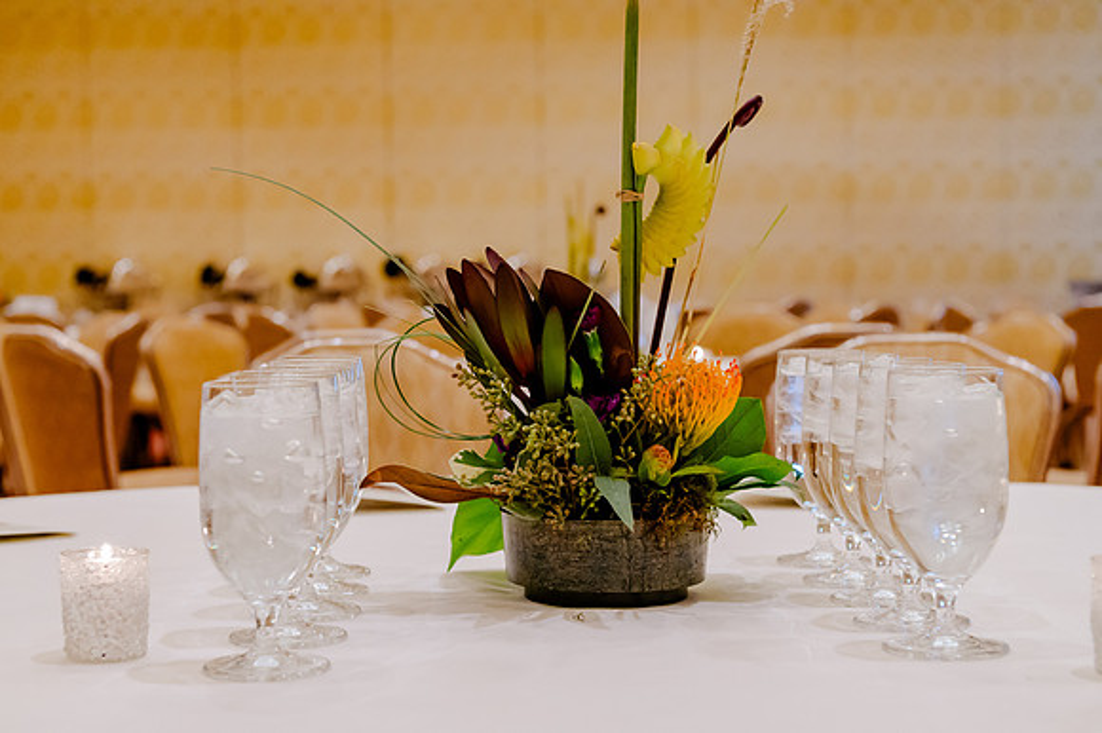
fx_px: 1868
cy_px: 407
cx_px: 490
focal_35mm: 61
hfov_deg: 32.8
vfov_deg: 22.2
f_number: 5.6
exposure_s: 1/160
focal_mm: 55
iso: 6400
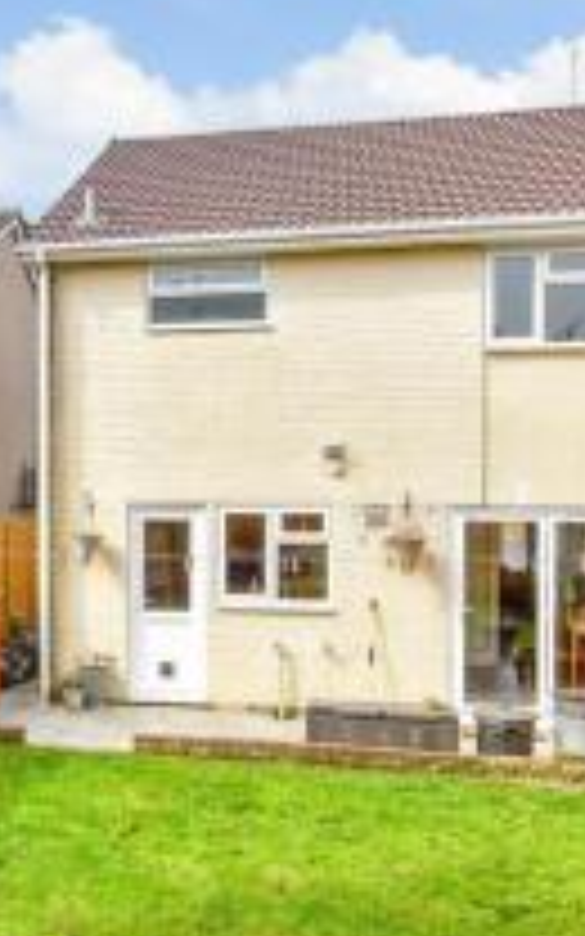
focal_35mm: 35
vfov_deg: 55.3
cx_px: 162
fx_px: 893
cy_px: 497
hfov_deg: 35.6
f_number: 8
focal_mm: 10
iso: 400
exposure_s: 1/400
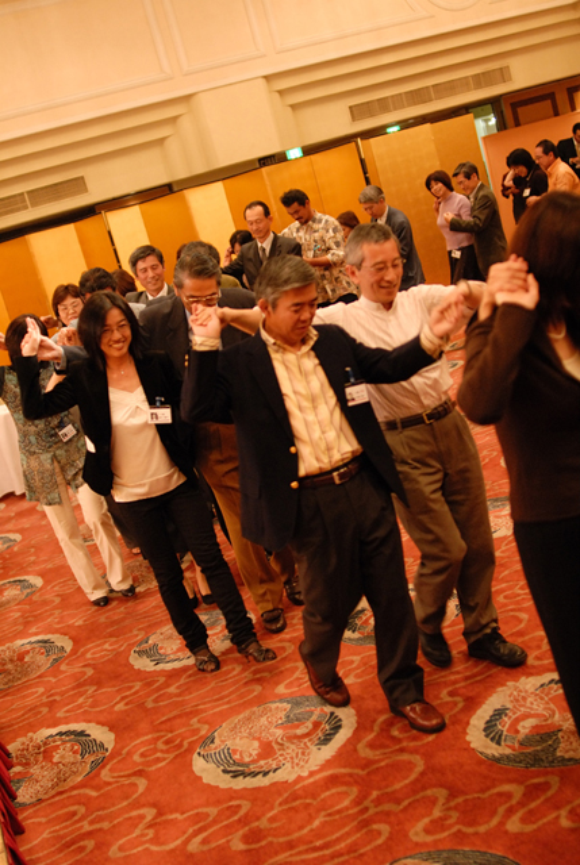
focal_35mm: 42
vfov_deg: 46.3
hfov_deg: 32.0
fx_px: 1011
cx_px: 290
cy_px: 432
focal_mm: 28
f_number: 2
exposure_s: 1/90
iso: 800
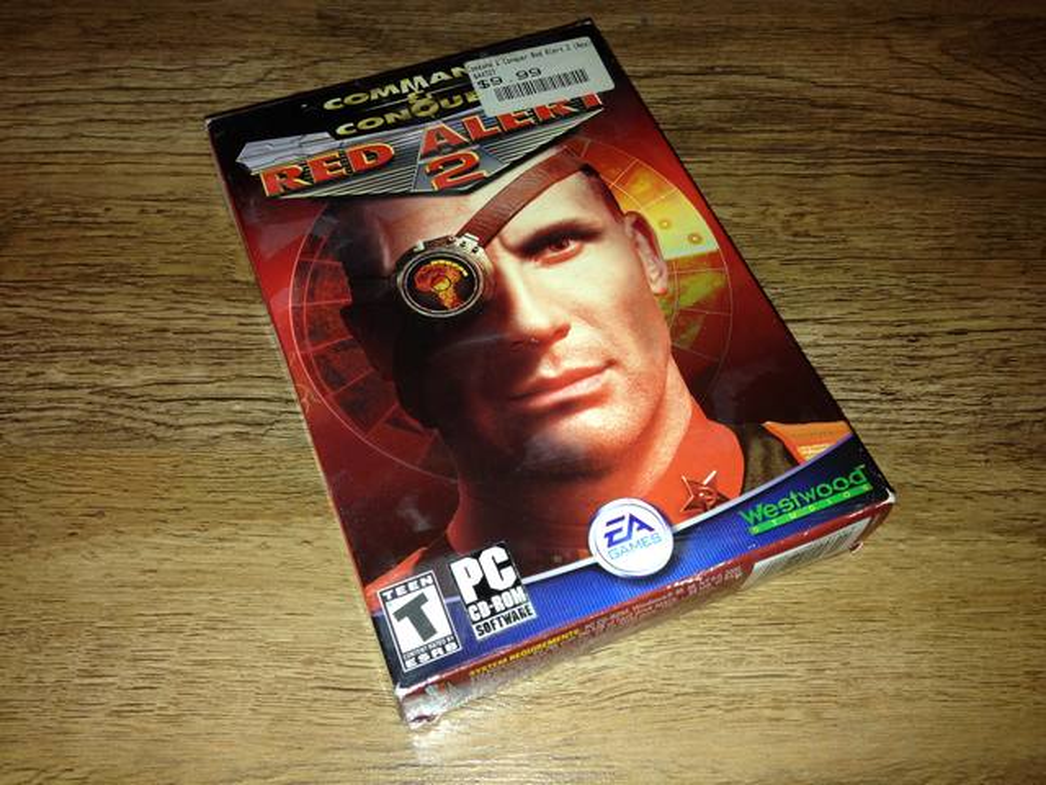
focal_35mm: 33
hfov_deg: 55.4
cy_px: 392
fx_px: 997
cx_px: 523
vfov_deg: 42.9
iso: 50
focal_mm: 4.12
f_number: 2.4
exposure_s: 1/31
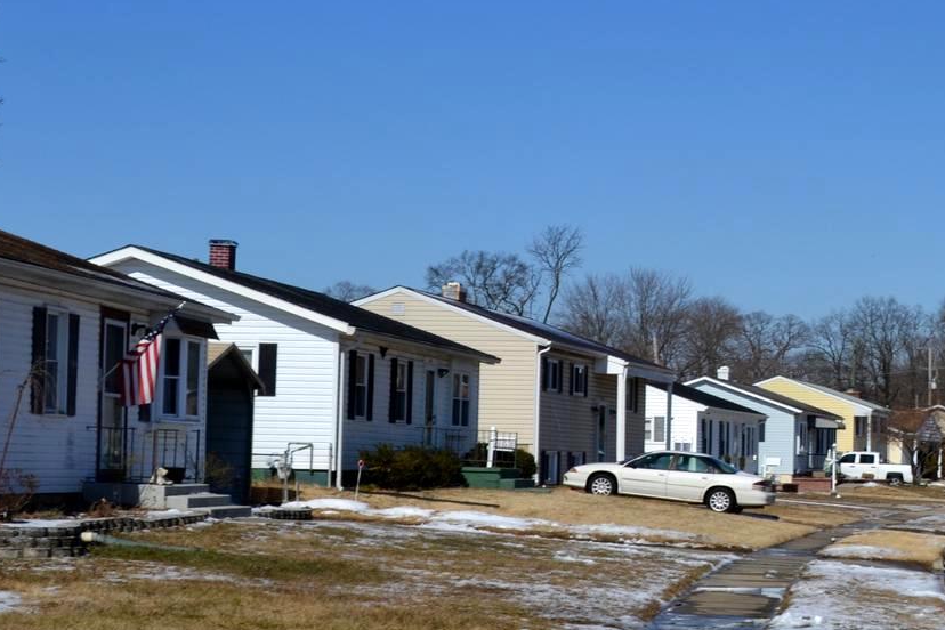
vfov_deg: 15.4
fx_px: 2336
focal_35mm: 89
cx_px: 953
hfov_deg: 22.0
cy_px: 335
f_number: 10
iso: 100
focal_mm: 24
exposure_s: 1/400
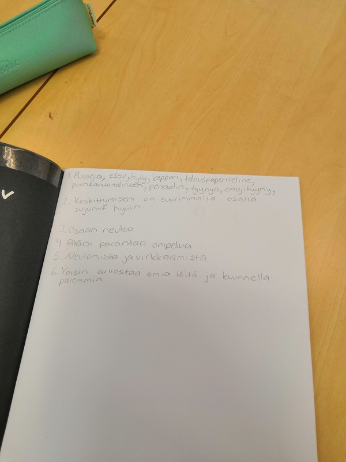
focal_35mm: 27
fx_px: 360
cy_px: 231
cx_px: 173
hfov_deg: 51.4
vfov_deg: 65.3
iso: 125
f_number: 1.8
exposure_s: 1/50
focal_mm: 3.95
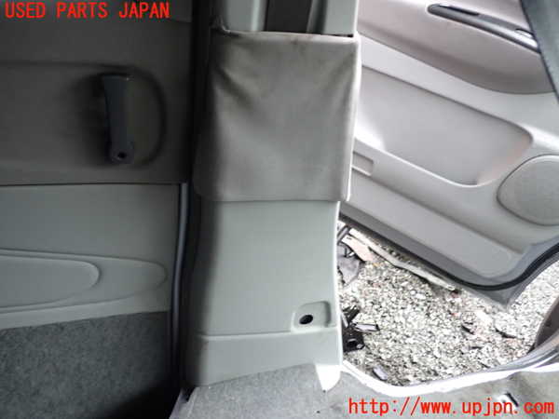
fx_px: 484
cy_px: 210
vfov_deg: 46.8
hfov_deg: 60.0
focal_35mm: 30
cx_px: 280
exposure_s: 1/30
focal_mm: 5.4
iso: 250
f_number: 2.3
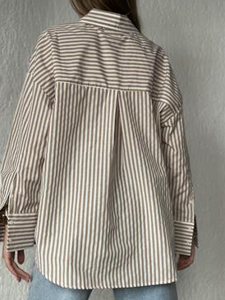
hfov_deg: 26.1
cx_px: 99
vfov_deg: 34.3
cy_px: 166
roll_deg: +1.0
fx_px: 485
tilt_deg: +0.5
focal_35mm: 56
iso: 80
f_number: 1.78
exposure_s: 1/121
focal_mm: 6.86
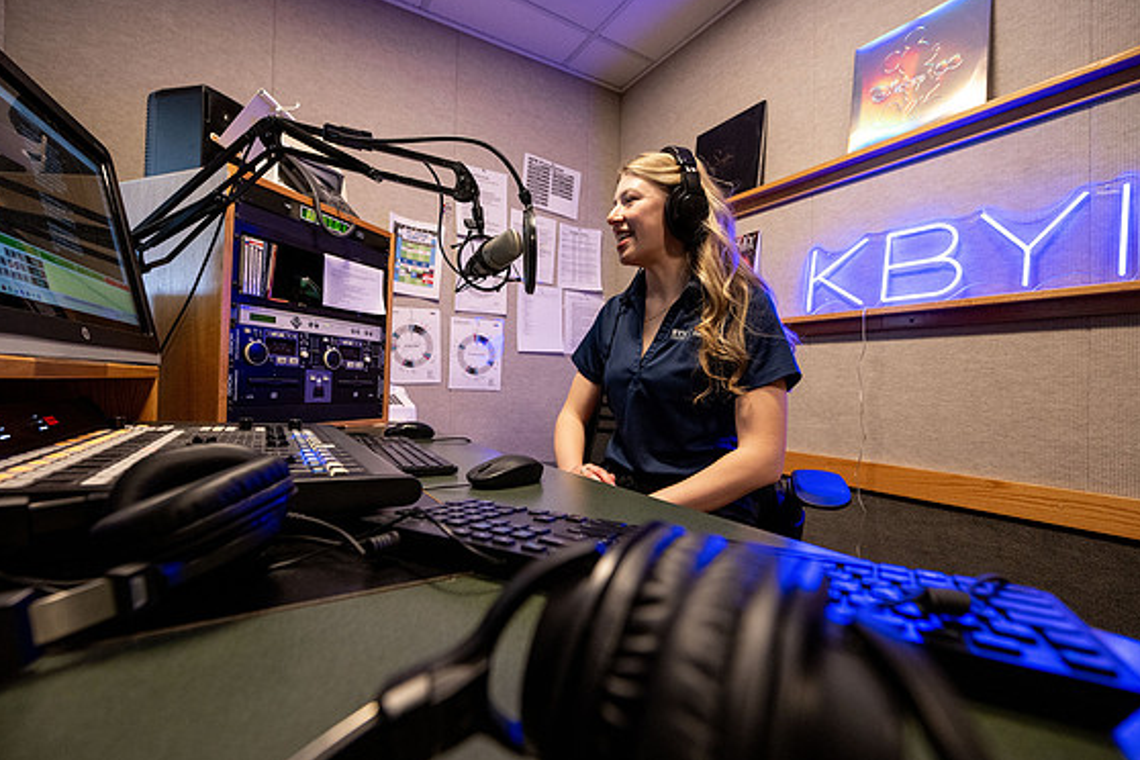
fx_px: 507
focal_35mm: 16
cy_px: 384
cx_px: 574
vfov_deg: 73.7
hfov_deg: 96.7
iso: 1250
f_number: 4
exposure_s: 1/160
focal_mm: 14
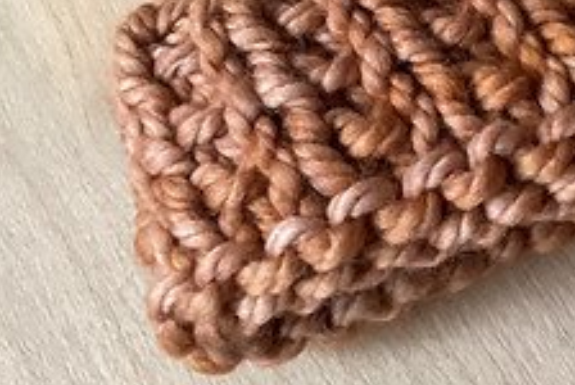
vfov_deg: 14.9
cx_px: 547
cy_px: -185
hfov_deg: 22.9
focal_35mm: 86
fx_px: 1375
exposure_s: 1/60
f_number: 1.8
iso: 160
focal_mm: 3
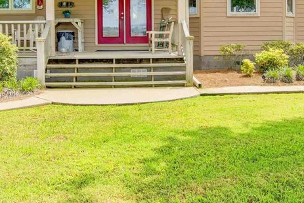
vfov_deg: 30.8
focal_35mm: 42
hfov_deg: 46.3
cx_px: 137
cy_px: 30
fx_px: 355
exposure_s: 1/320
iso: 200
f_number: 11
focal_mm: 19
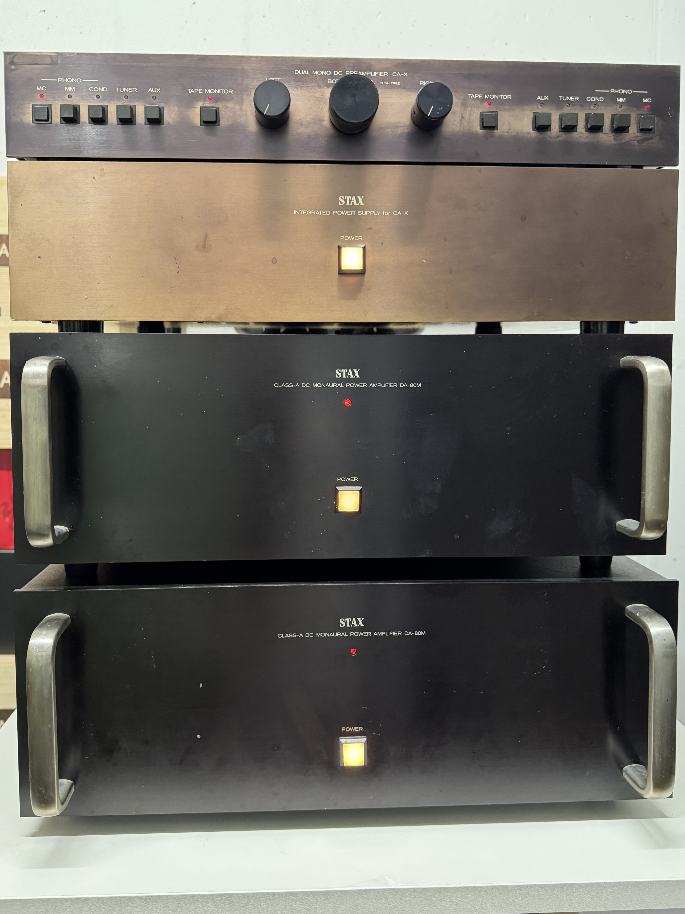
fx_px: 633
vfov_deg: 71.6
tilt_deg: -7.2
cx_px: 342
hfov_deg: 56.8
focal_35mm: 24
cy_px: 457
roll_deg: -2.0
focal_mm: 6.76
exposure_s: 1/50
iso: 500
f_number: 1.78
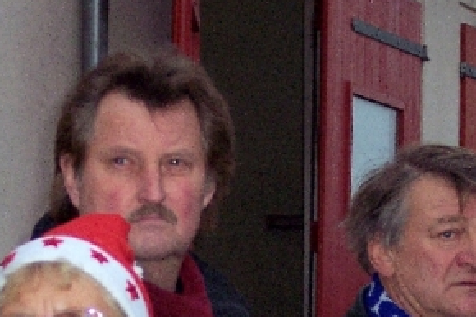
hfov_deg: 7.7
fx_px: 3555
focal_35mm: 269
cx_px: 287
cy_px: 310
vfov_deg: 5.1
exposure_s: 1/125
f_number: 4.8
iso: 140
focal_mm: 24
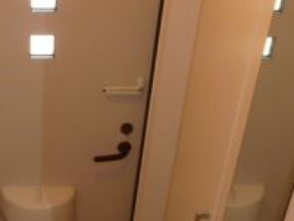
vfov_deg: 17.9
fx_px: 679
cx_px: 43
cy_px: 233
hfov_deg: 23.9
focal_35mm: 80
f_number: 2.8
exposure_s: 1/30
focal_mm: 4.5
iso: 160
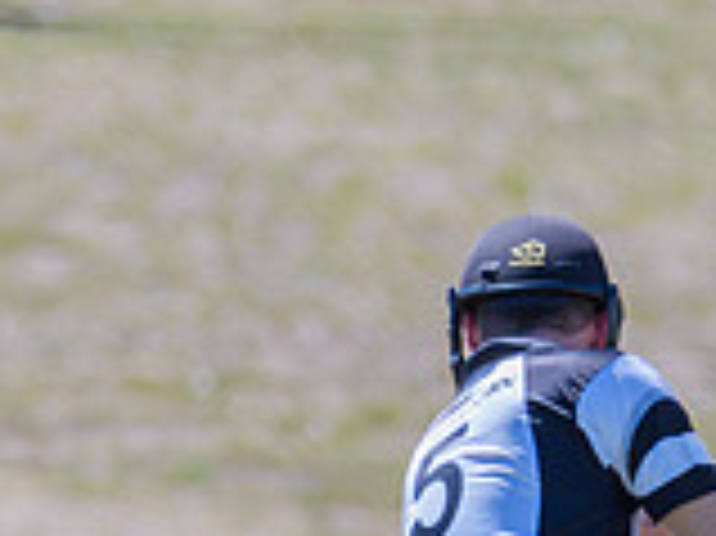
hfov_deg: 0.8
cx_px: 457
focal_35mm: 2553
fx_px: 52767
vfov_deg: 0.6
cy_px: 687
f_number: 6
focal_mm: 450
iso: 400
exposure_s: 1/1000
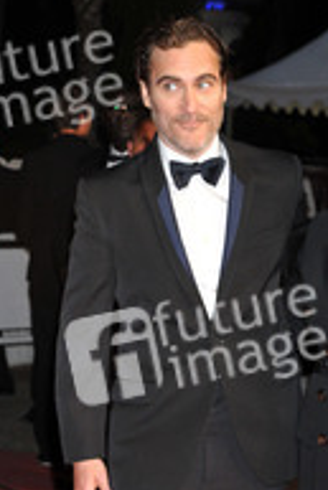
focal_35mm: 149
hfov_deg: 9.2
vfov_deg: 13.6
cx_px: 271
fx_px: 2033
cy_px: 472
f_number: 6.3
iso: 1600
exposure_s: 1/250
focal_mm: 72
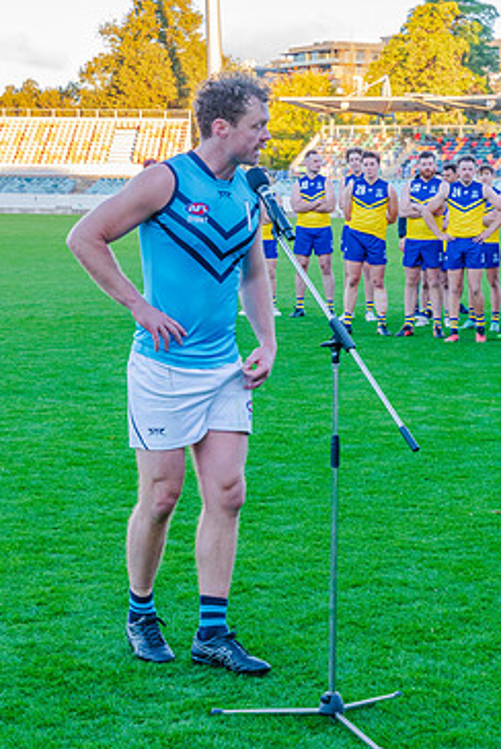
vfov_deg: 23.9
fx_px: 1771
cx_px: 211
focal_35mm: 85
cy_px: 421
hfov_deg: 16.1
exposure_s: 1/125
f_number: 8
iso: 800
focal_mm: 46
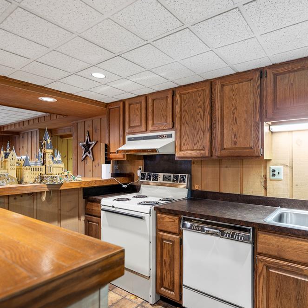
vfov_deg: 72.1
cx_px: 193
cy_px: 153
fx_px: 211
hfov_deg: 70.9
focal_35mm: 21
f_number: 4
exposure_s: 1/2.5
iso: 100
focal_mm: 16
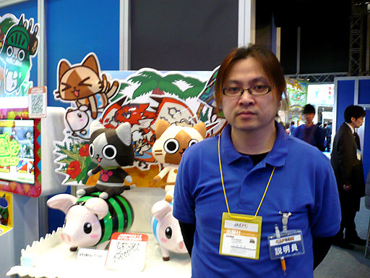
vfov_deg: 40.7
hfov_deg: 52.6
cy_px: 139
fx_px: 374
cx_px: 185
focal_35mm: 35
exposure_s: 1/8
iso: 200
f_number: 2.8
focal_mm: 5.8
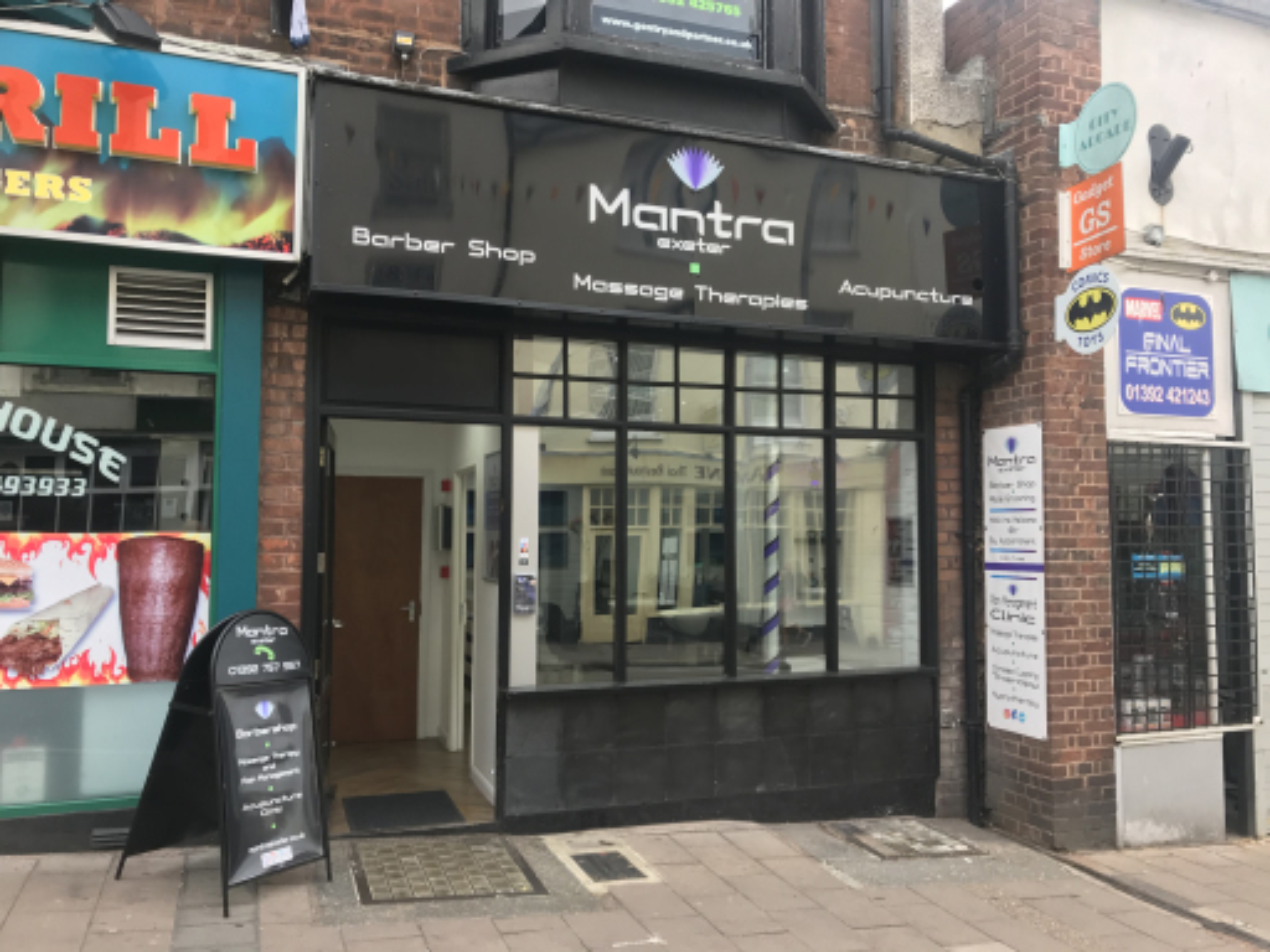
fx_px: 1027
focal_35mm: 28
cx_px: 635
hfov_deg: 63.4
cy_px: 476
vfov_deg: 49.7
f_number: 1.8
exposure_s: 1/100
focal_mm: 3.99
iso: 20
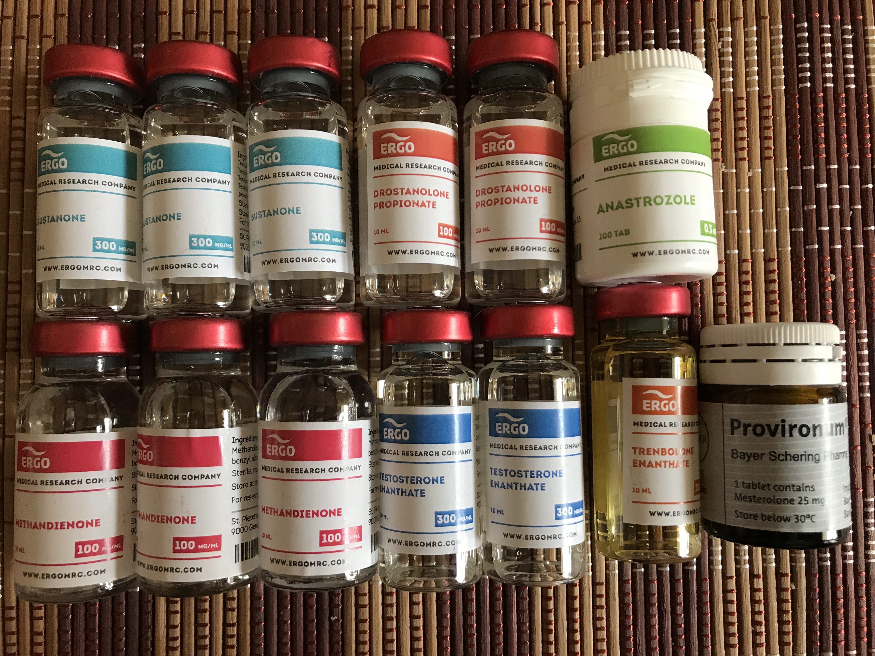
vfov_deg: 49.7
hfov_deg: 63.4
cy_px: 328
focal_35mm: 28
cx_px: 438
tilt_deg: -87.5
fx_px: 708
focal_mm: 3.99
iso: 40
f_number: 1.8
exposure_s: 1/25
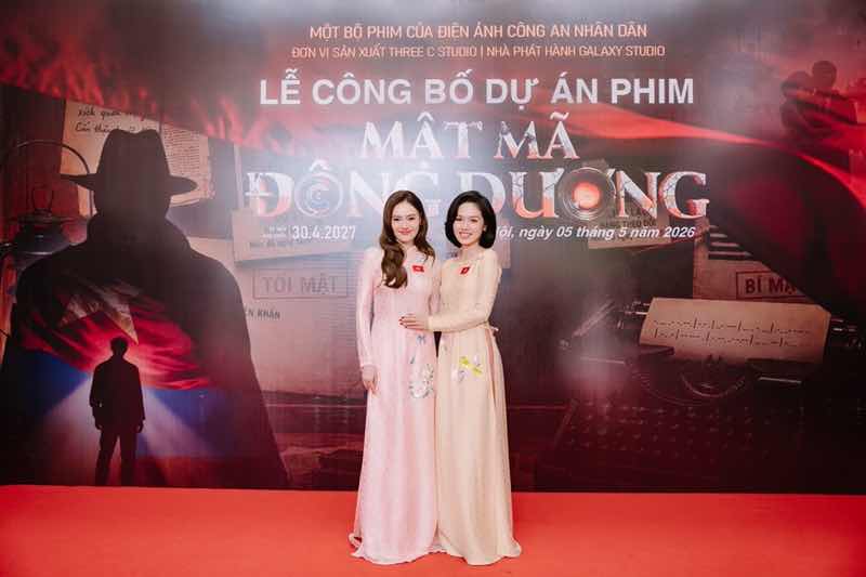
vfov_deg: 40.5
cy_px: 288
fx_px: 782
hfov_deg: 58.0
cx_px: 433
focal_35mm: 32
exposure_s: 1/250
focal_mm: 32.5
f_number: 3.5
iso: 640
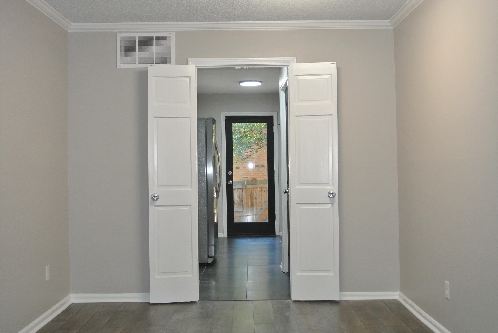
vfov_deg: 32.0
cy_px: 166
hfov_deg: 46.4
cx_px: 249
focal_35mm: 42
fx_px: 582
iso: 800
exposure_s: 1/60
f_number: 4.2
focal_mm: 15.7
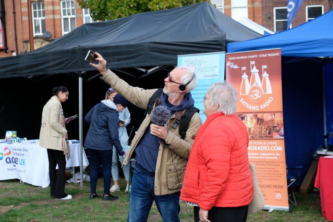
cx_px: 166
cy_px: 111
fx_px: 620
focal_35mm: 67
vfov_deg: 20.3
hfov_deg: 30.1
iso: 1600
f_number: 6.4
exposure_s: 1/1600
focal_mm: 44.4
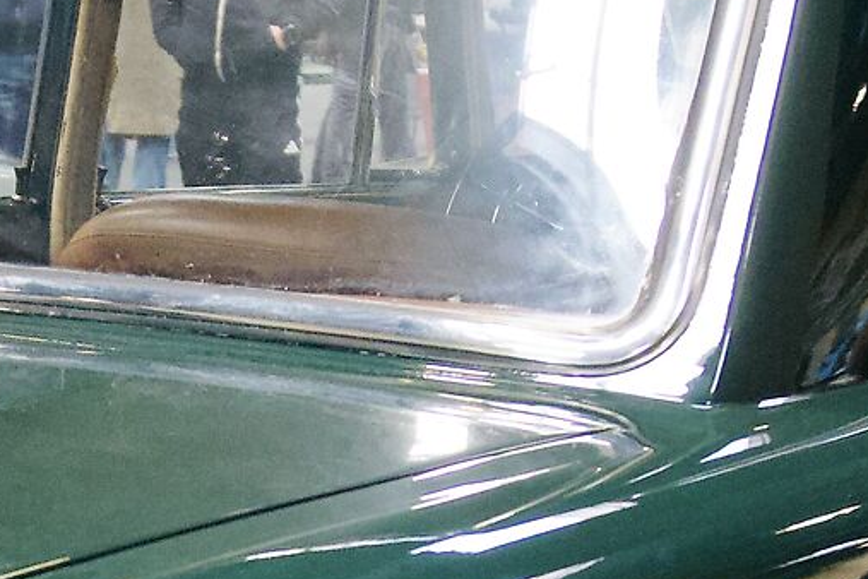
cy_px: 767
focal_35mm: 142
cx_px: 98
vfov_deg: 9.5
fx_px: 3424
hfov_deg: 14.3
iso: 3200
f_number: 4
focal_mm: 20
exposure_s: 1/160
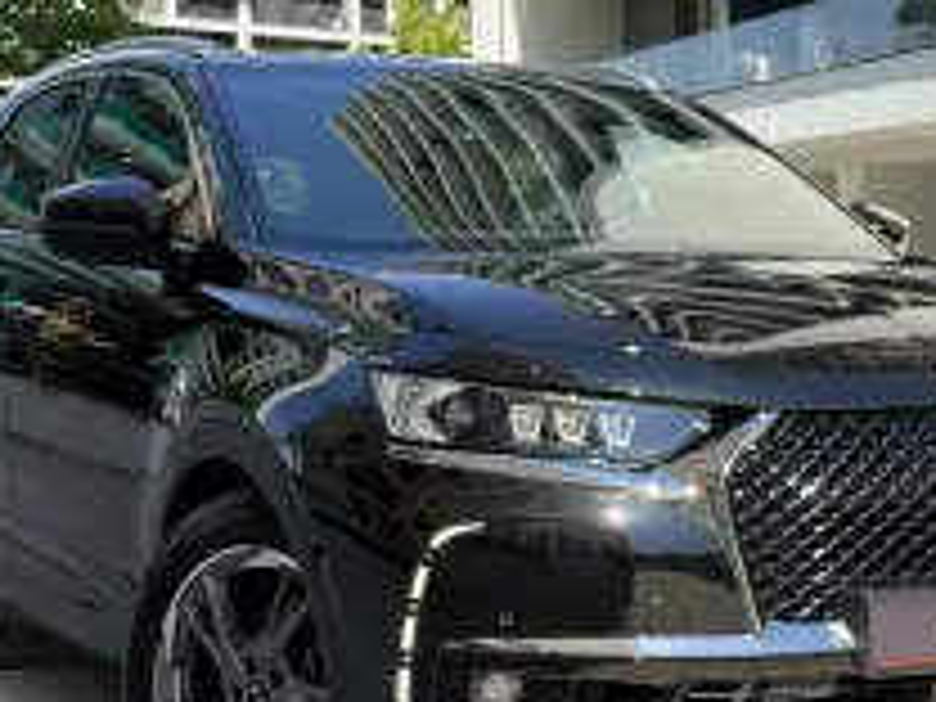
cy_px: 428
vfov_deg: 17.8
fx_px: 2244
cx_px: 580
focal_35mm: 83
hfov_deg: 23.5
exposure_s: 1/1795
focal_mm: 6.76
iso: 80
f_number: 1.78
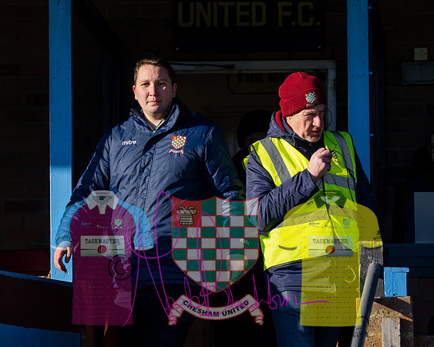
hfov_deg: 5.7
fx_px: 4342
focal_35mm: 338
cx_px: 256
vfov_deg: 4.6
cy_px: 89
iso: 1250
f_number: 4.5
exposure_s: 1/8000
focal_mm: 200
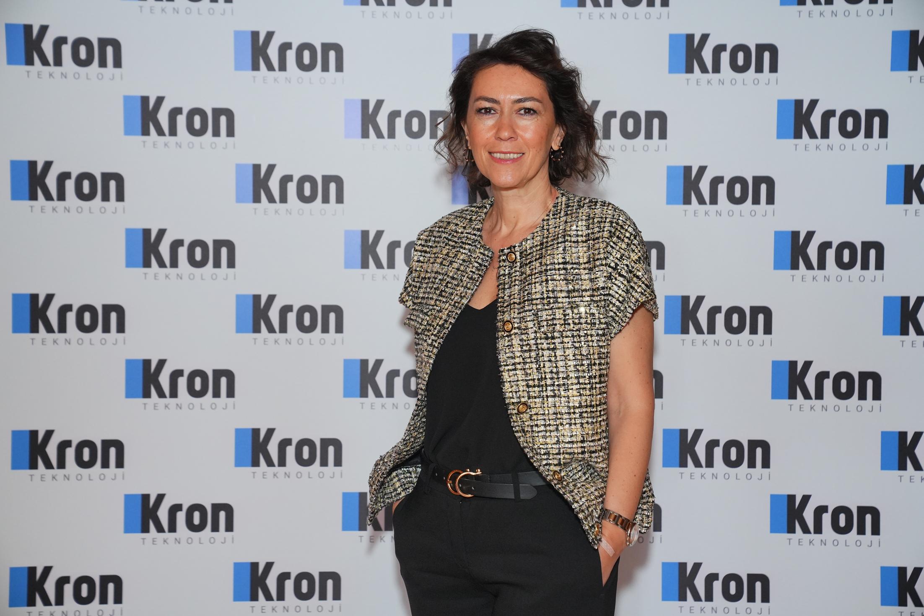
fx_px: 1796
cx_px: 462
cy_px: 308
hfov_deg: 28.8
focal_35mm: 70
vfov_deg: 19.5
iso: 2000
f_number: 4.5
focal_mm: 70
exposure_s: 1/160
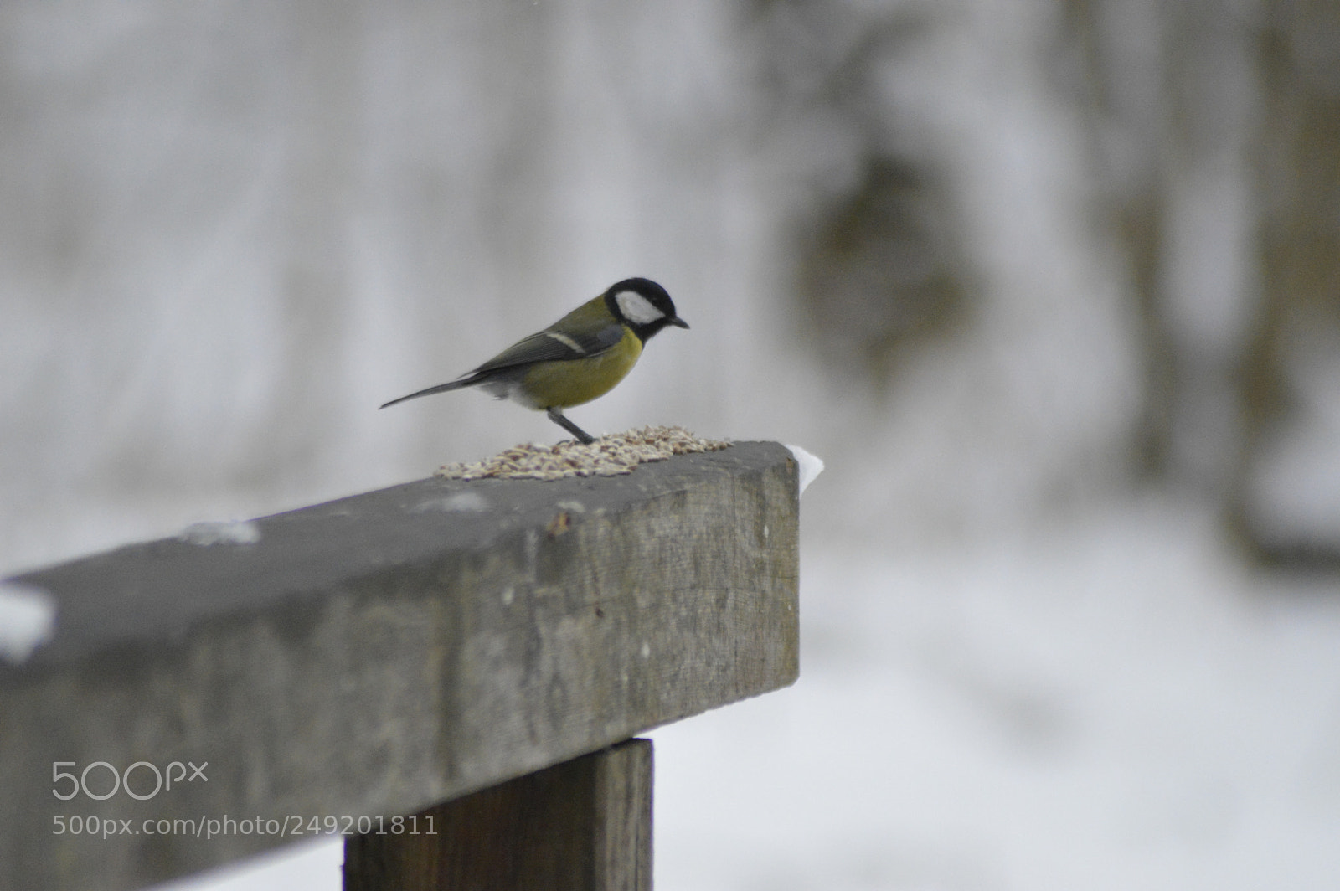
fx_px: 16736
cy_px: 446
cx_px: 670
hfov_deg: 4.6
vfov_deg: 3.0
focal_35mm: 450
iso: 3200
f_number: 5.6
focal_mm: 300
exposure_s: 1/4000
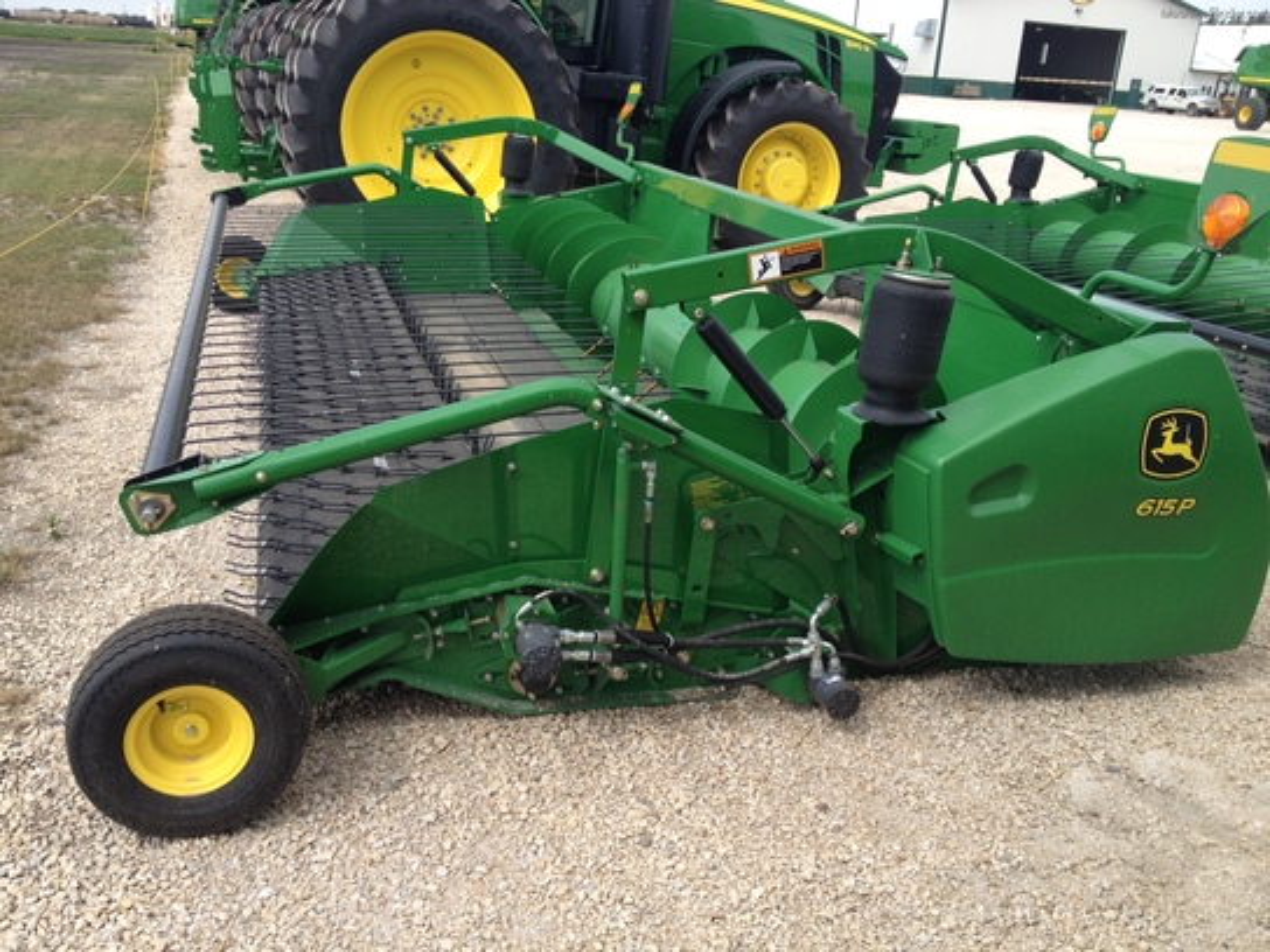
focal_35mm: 35
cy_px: 476
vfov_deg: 40.7
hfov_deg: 52.6
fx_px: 1284
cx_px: 635
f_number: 2.4
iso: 64
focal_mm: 4.28
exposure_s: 1/876
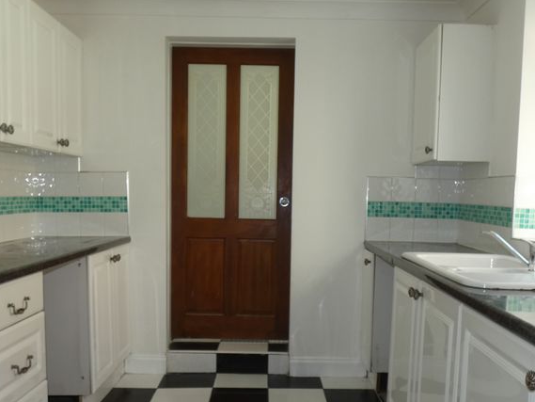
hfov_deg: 51.3
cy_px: 253
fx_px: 557
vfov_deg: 39.4
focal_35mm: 36
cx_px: 279
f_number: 2.8
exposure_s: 1/60
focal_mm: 3.6
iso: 80
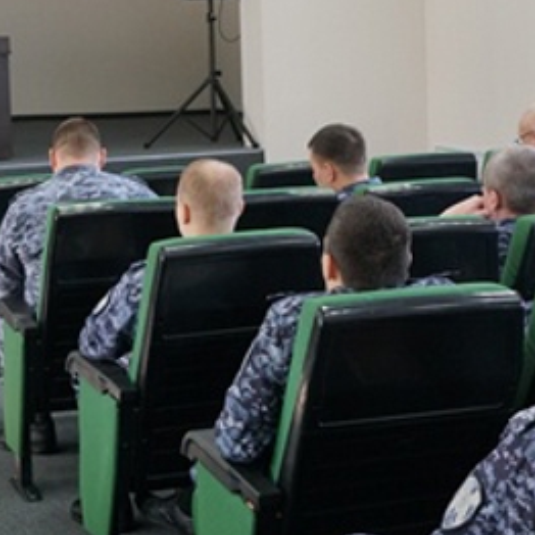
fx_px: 1595
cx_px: 159
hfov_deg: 19.0
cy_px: 133
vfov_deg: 18.9
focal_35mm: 91
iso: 1000
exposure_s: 1/160
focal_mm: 25
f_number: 4
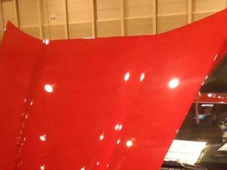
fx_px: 393
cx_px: 152
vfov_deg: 22.8
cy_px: 193
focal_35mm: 60
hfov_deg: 31.9
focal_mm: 4
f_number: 3.2
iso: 640
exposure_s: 1/30
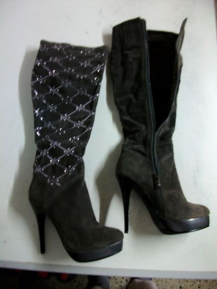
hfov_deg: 44.2
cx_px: 108
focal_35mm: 32
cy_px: 144
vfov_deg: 56.8
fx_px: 267
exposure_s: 1/8
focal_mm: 5.7
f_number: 2.9
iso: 200
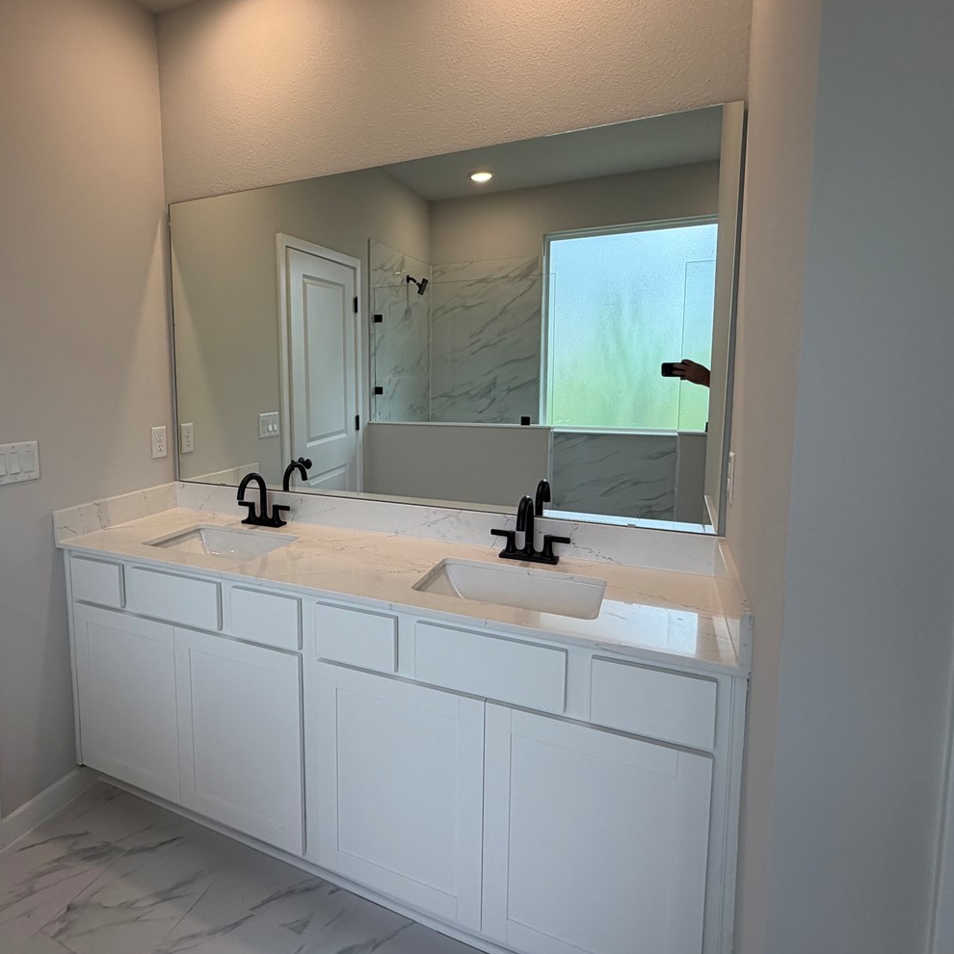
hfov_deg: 73.0
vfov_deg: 74.7
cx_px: 333
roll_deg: +1.7
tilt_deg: -5.5
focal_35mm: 20
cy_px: 435
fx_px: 624
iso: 100
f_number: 2.2
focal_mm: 2.22
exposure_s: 1/120
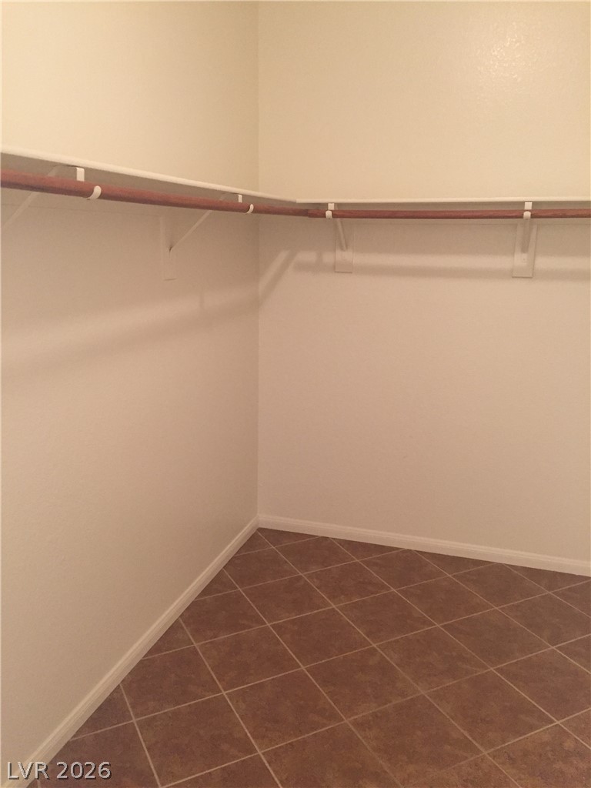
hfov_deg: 48.2
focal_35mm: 29
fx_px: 660
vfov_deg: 61.7
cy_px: 394
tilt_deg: -13.9
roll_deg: -0.7
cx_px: 296
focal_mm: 4.15
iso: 160
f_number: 2.2
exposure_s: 1/30
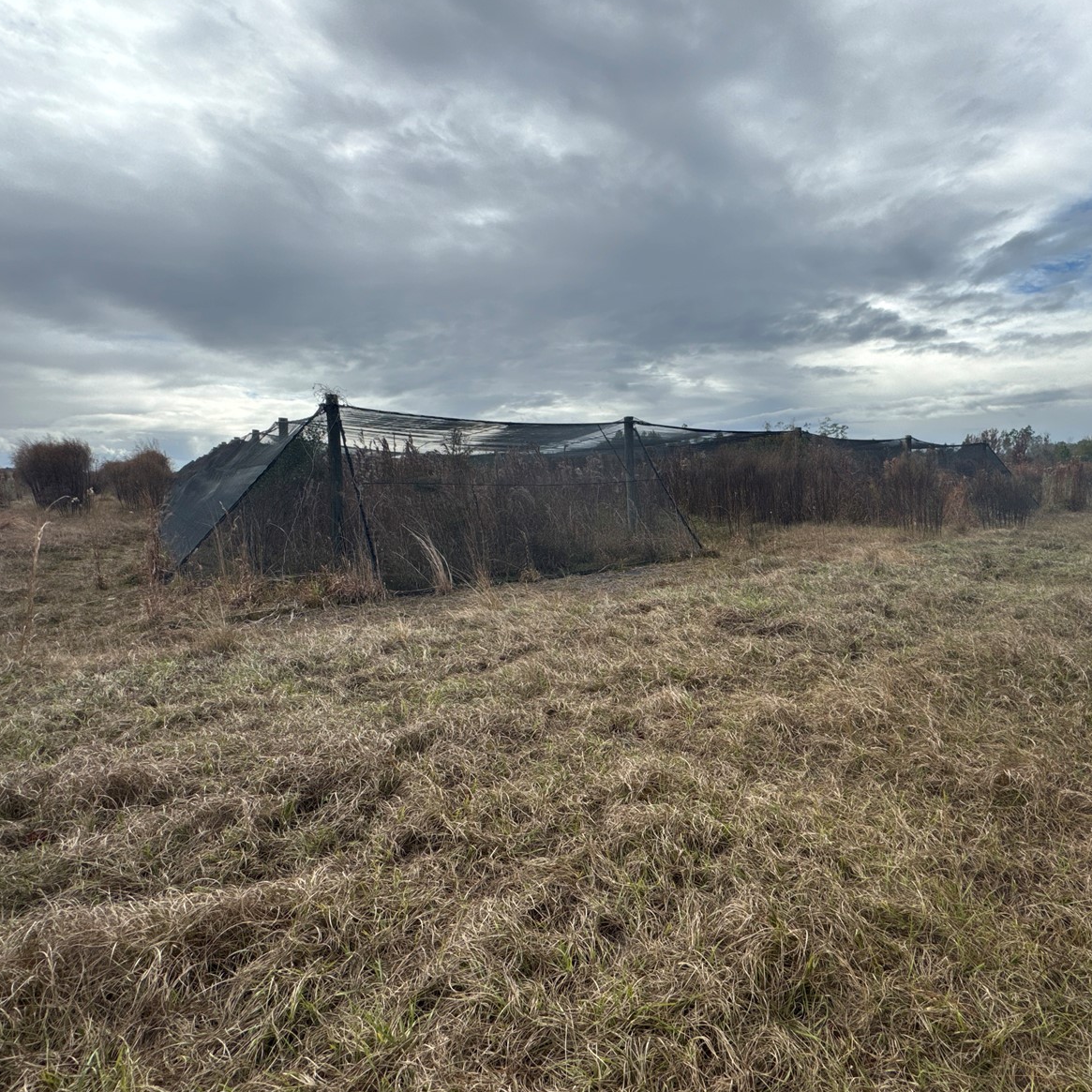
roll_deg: +0.4
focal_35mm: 17
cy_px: 537
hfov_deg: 83.4
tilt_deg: -5.4
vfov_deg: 84.0
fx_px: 607
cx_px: 630
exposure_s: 1/1567
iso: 40
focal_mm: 2.22
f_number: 2.2
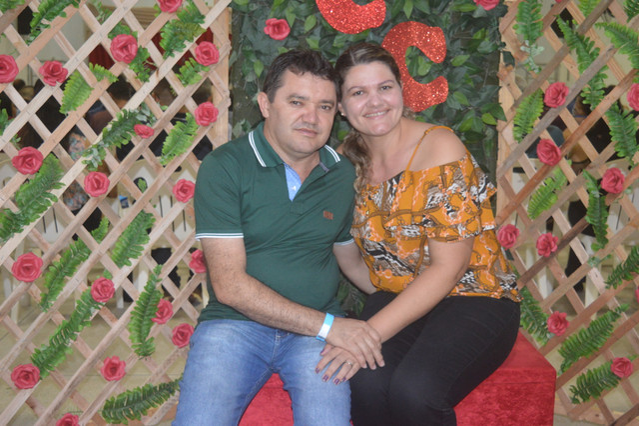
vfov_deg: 28.9
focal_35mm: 46
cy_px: 213
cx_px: 320
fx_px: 825
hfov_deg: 42.3
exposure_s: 1/60
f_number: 4.2
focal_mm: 31
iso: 2000
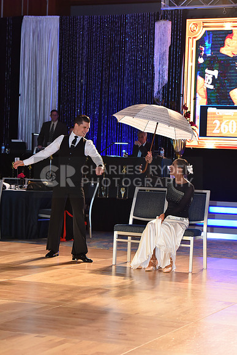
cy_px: 178
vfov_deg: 22.1
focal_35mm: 92
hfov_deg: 14.9
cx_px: 118
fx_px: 908
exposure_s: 1/250
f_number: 4.5
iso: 2000
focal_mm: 92
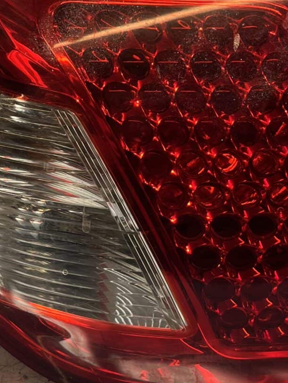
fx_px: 910
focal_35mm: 82
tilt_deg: -38.4
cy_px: 168
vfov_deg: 23.8
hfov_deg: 18.0
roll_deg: -9.2
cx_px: 181
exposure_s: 1/122
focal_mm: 5.1
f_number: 1.6
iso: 50
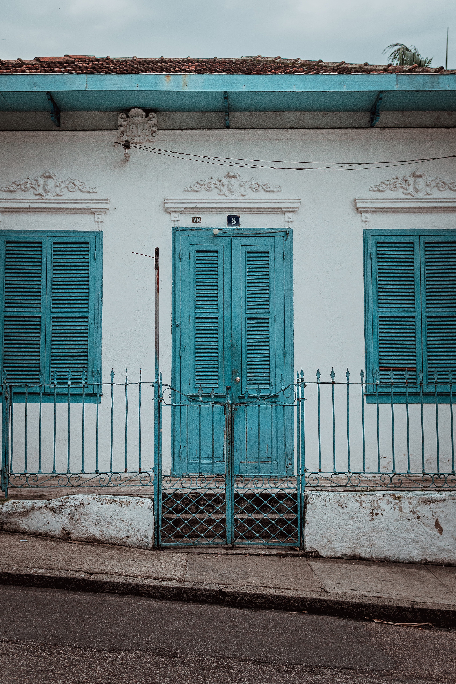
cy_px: 342
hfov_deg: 29.9
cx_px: 228
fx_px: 855
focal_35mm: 45
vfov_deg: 43.6
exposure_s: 1/1250
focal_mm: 30
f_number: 2.8
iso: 400
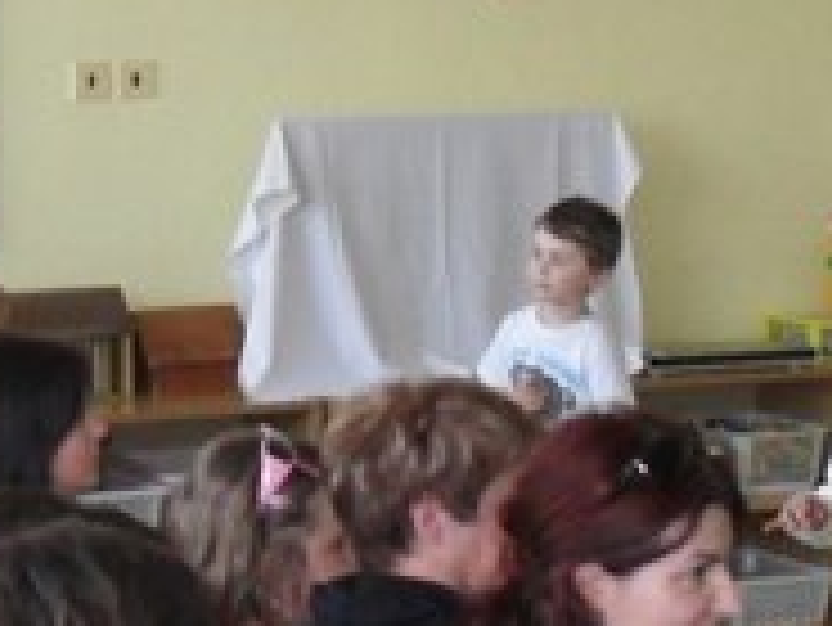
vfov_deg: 9.8
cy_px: 329
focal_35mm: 151
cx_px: 436
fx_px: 3632
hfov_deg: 13.1
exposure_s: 1/45
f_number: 2.8
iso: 200
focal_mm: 6.2
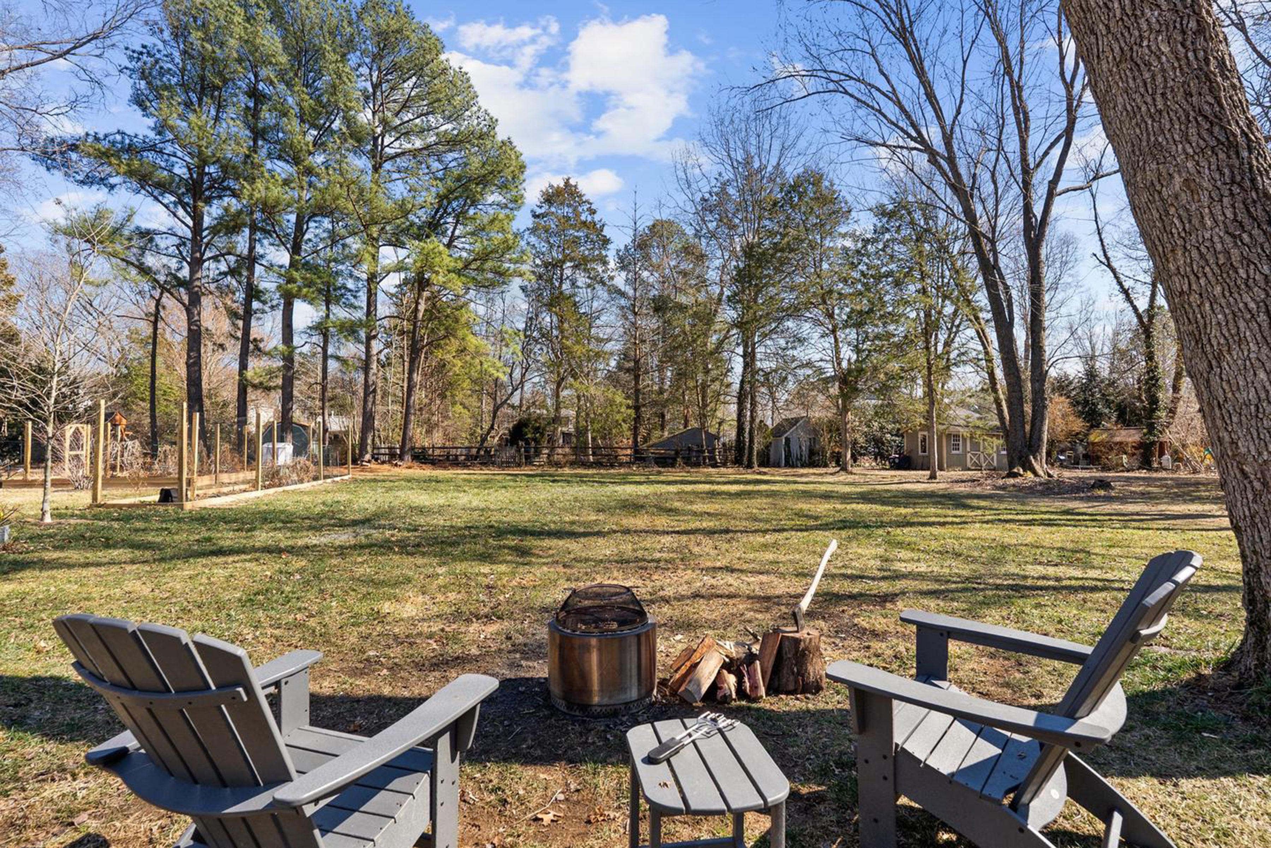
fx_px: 618
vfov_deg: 68.9
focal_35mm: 18
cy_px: 424
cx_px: 636
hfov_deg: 91.6
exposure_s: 1/125
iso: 80
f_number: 9
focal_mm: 17.5
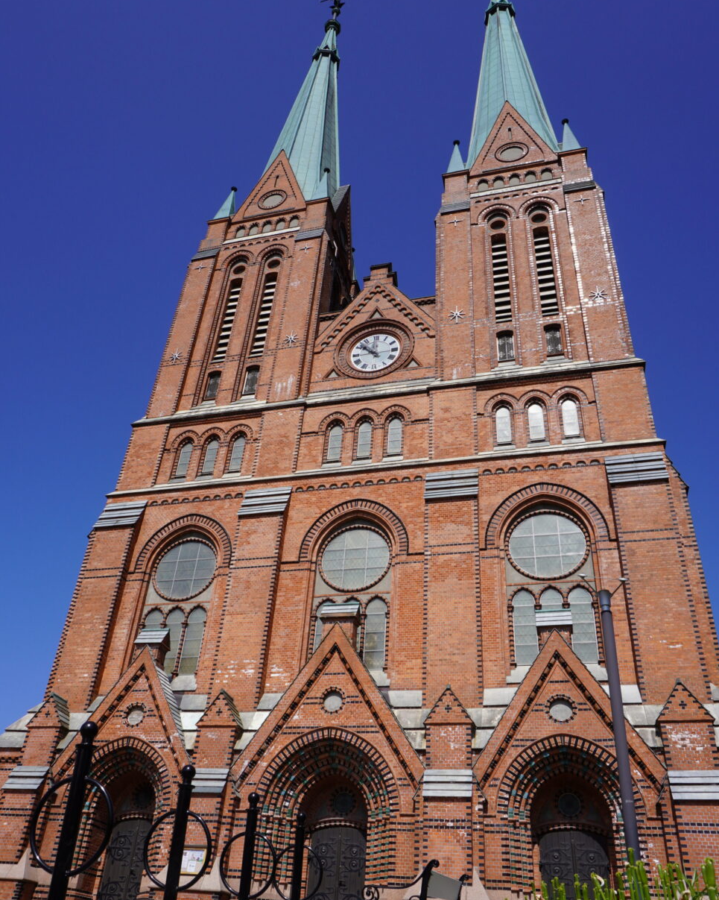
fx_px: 745
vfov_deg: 62.0
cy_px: 501
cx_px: 348
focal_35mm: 28
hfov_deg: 51.5
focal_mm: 16
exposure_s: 1/250
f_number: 10
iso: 100
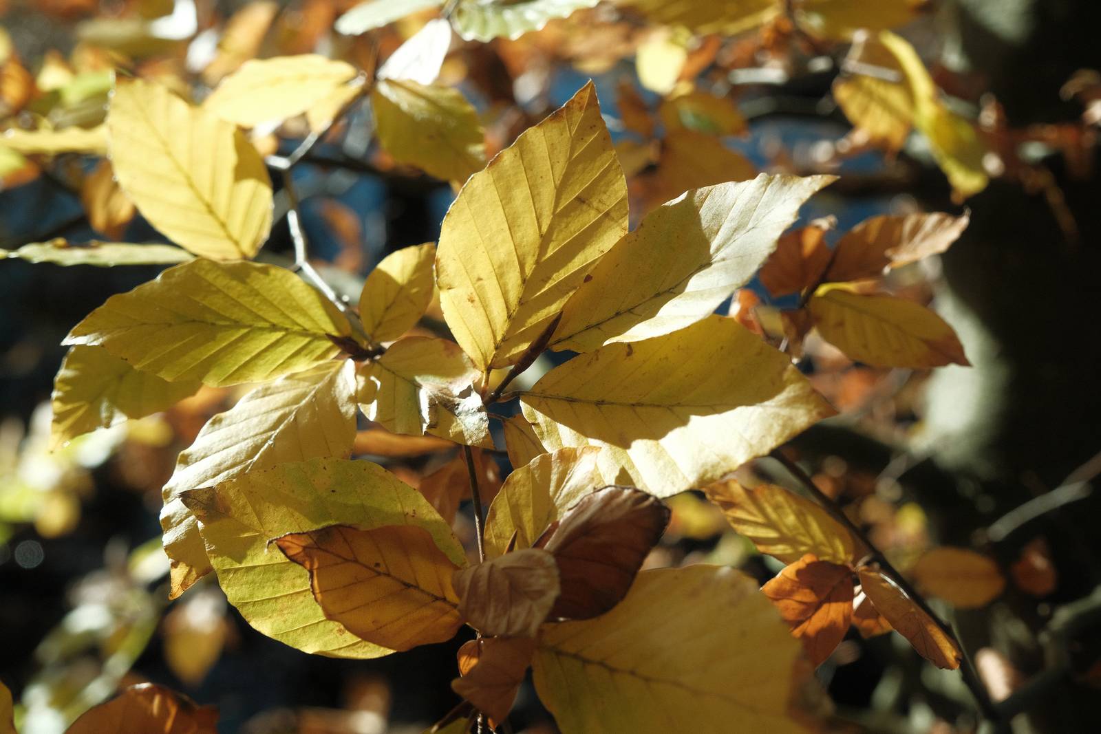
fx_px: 1499
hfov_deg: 40.3
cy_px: 367
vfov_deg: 27.5
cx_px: 550
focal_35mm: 49
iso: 640
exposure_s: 1/1250
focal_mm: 32.5
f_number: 5.6
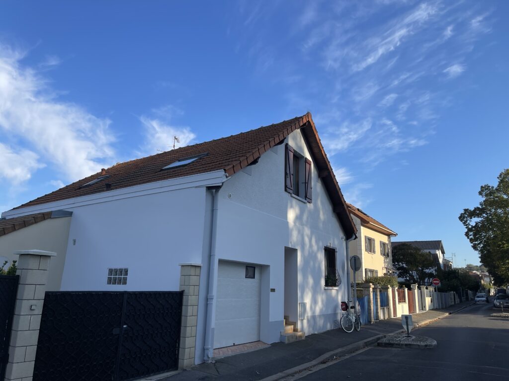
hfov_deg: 69.4
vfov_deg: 54.9
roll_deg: -0.6
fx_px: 368
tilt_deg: +15.2
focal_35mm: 25
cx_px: 254
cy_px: 190
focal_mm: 5.1
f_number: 1.6
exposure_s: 1/1946
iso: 32
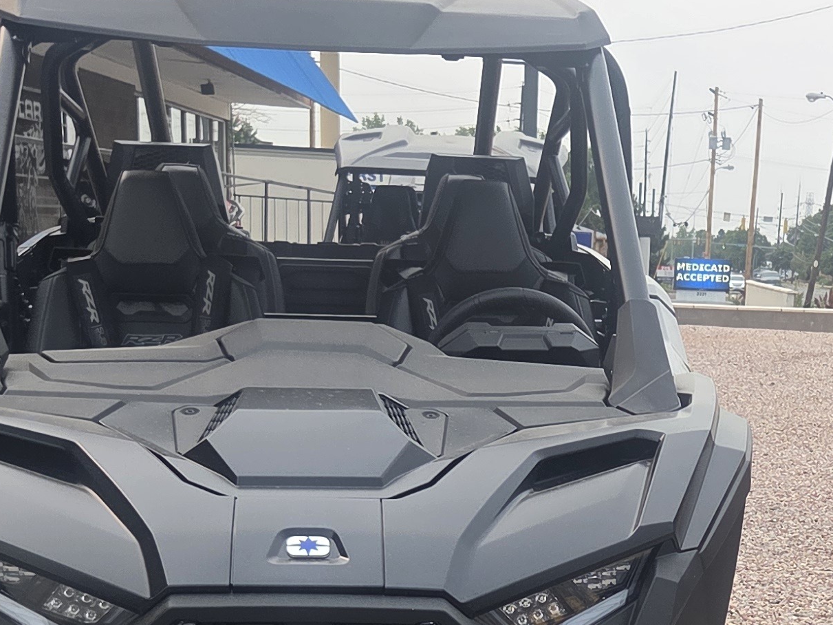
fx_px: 1829
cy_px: 842
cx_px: 574
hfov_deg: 25.5
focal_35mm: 76
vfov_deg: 17.9
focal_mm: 5.4
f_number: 1.8
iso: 80
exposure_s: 1/2157
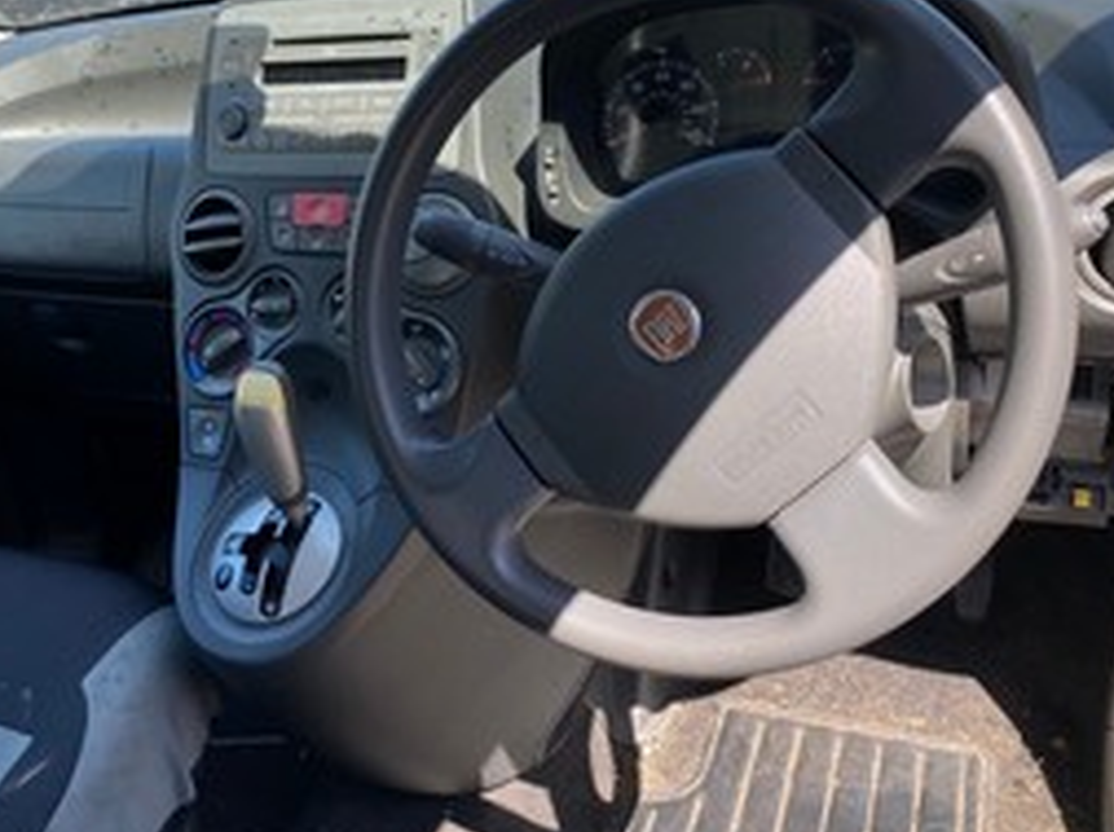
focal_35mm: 36
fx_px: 1157
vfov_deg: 39.3
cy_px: 308
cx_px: 502
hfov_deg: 51.3
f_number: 1.8
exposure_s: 1/385
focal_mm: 4.25
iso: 32
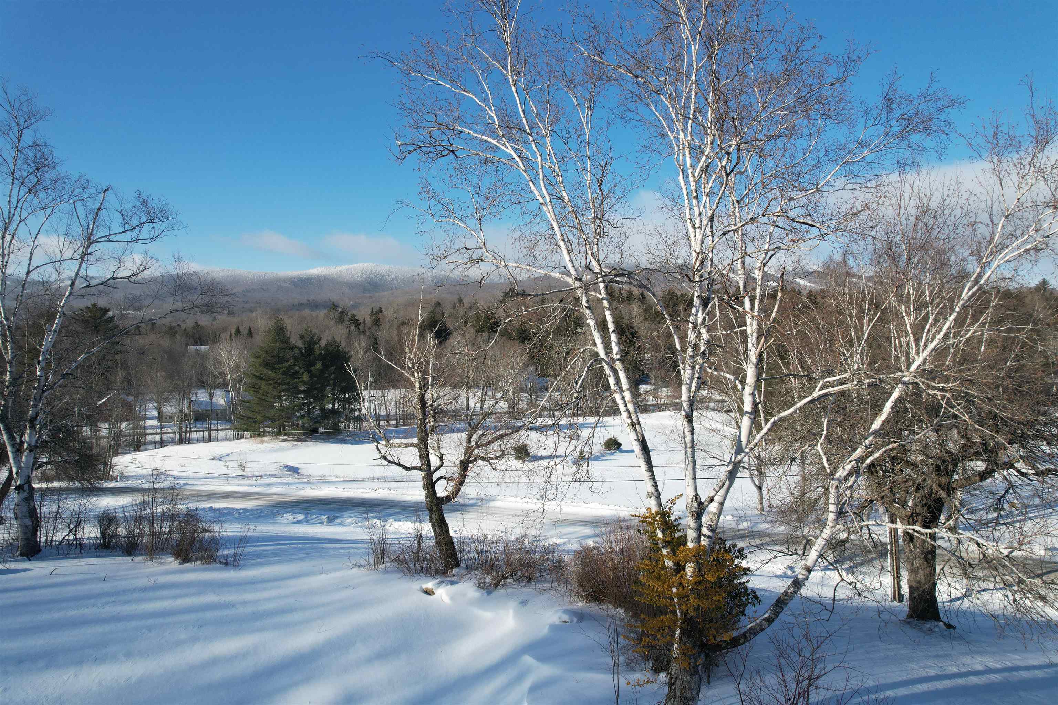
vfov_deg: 57.2
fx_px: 647
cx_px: 529
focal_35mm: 22
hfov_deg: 78.6
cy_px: 352
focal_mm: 8.38
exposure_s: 1/1600
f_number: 2.8
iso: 130
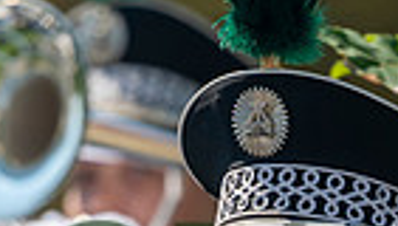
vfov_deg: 1.4
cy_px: 353
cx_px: 260
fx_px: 9084
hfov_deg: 2.5
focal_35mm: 859
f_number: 2.8
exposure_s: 1/1600
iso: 100
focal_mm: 200
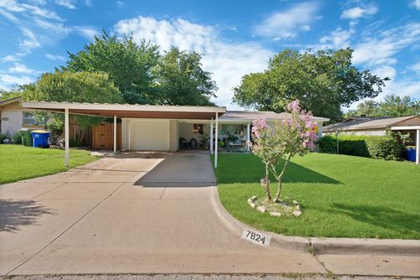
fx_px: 187
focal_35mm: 16
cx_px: 210
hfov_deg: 96.7
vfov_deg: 73.8
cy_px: 140
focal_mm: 16
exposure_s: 1/160
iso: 640
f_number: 9
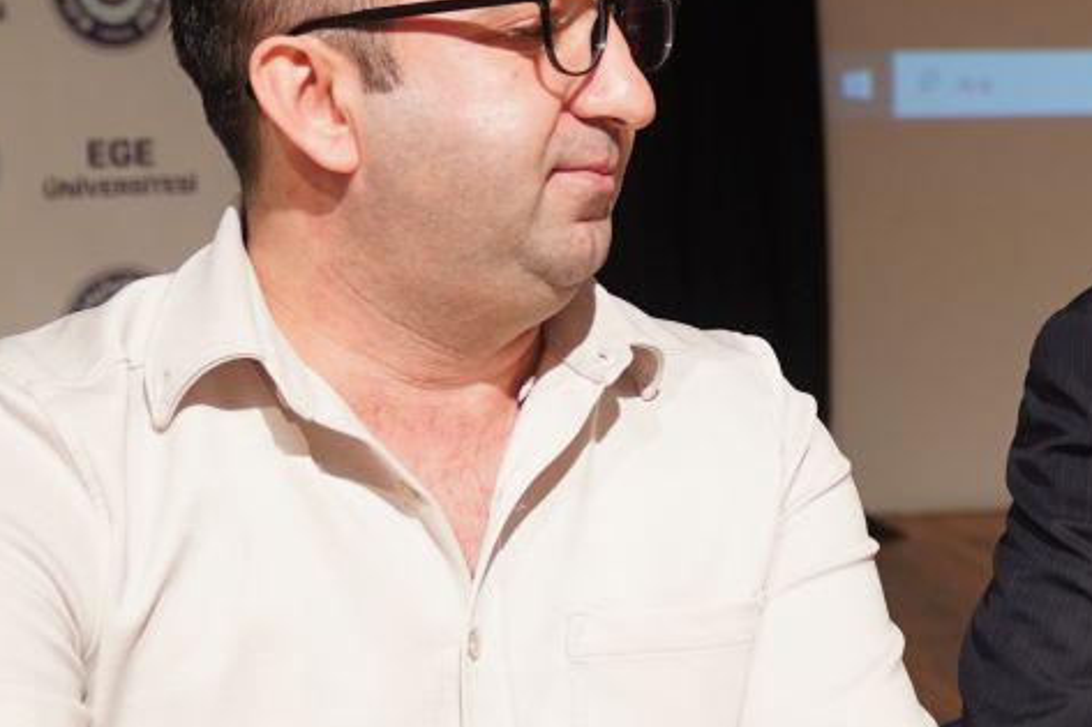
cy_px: 348
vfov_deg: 14.9
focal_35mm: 92
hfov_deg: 20.3
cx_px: 1415
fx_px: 2790
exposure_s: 1/125
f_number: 3.2
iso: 800
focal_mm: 29
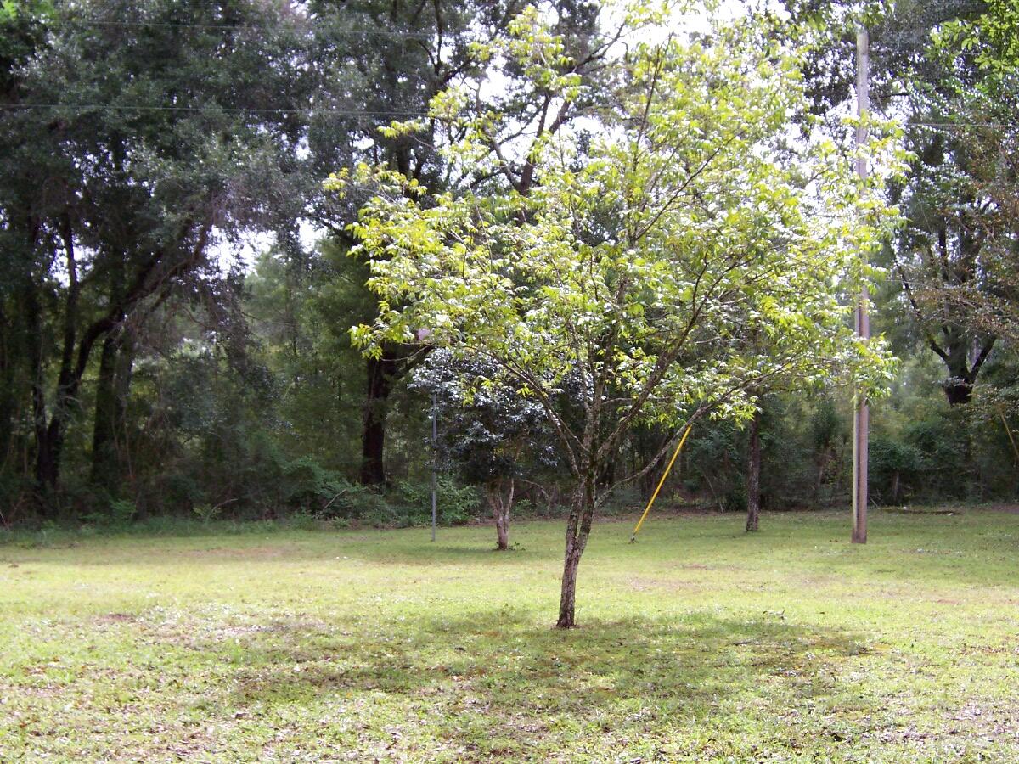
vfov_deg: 29.7
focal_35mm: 49
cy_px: 382
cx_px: 510
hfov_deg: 38.9
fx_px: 1442
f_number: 4
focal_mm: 8.2
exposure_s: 1/180
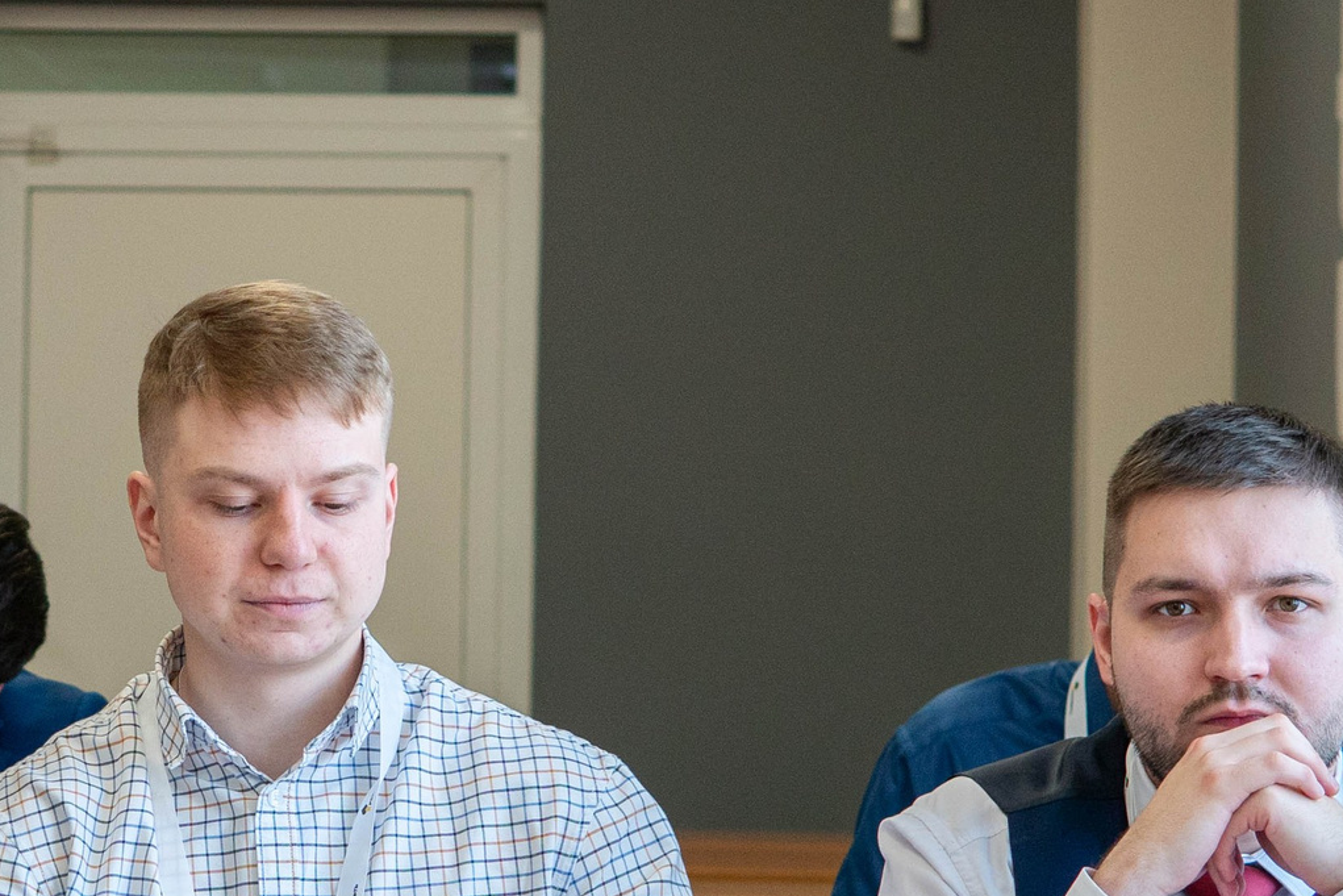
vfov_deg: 9.9
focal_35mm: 139
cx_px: 85
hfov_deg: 14.6
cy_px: 541
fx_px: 5186
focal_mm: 30
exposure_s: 1/320
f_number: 2.8
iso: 320
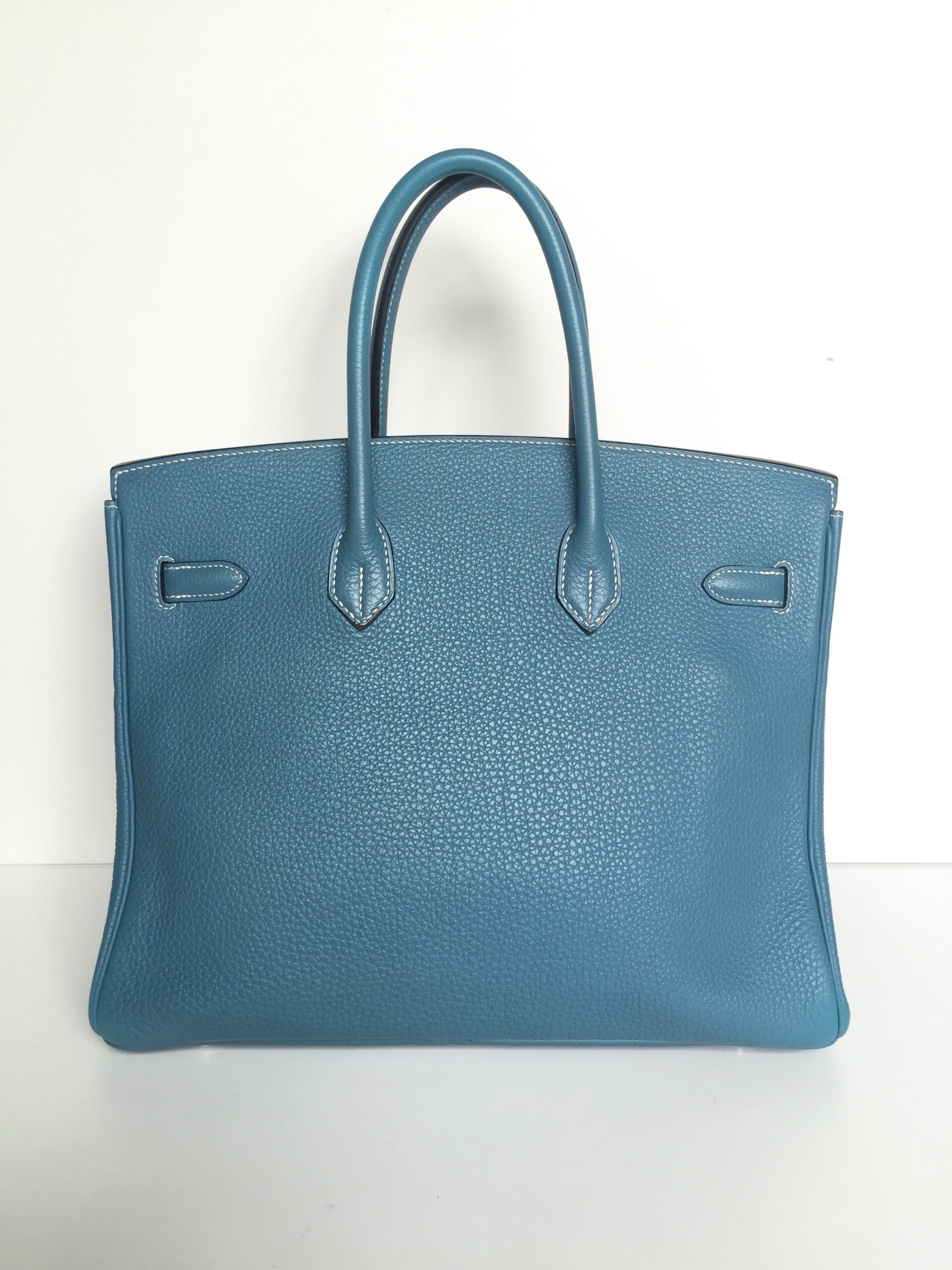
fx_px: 1063
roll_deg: -0.1
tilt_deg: -14.5
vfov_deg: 61.7
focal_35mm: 29
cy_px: 635
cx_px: 476
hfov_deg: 48.2
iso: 40
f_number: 2.2
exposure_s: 1/120
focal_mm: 4.15
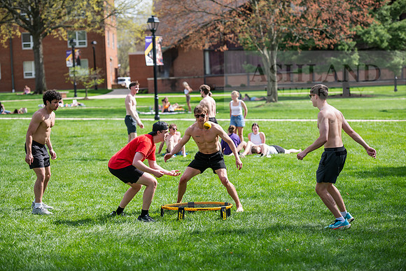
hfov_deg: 19.5
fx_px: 1184
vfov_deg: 13.0
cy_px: 136
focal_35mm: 105
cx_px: 203
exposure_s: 1/640
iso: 80
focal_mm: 105
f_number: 3.2
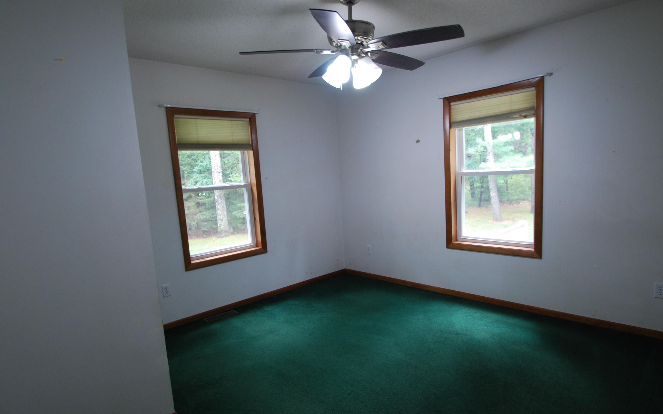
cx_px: 341
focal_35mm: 21
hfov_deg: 83.6
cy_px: 225
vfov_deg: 58.3
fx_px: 371
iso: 360
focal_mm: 13
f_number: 4
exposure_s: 1/30
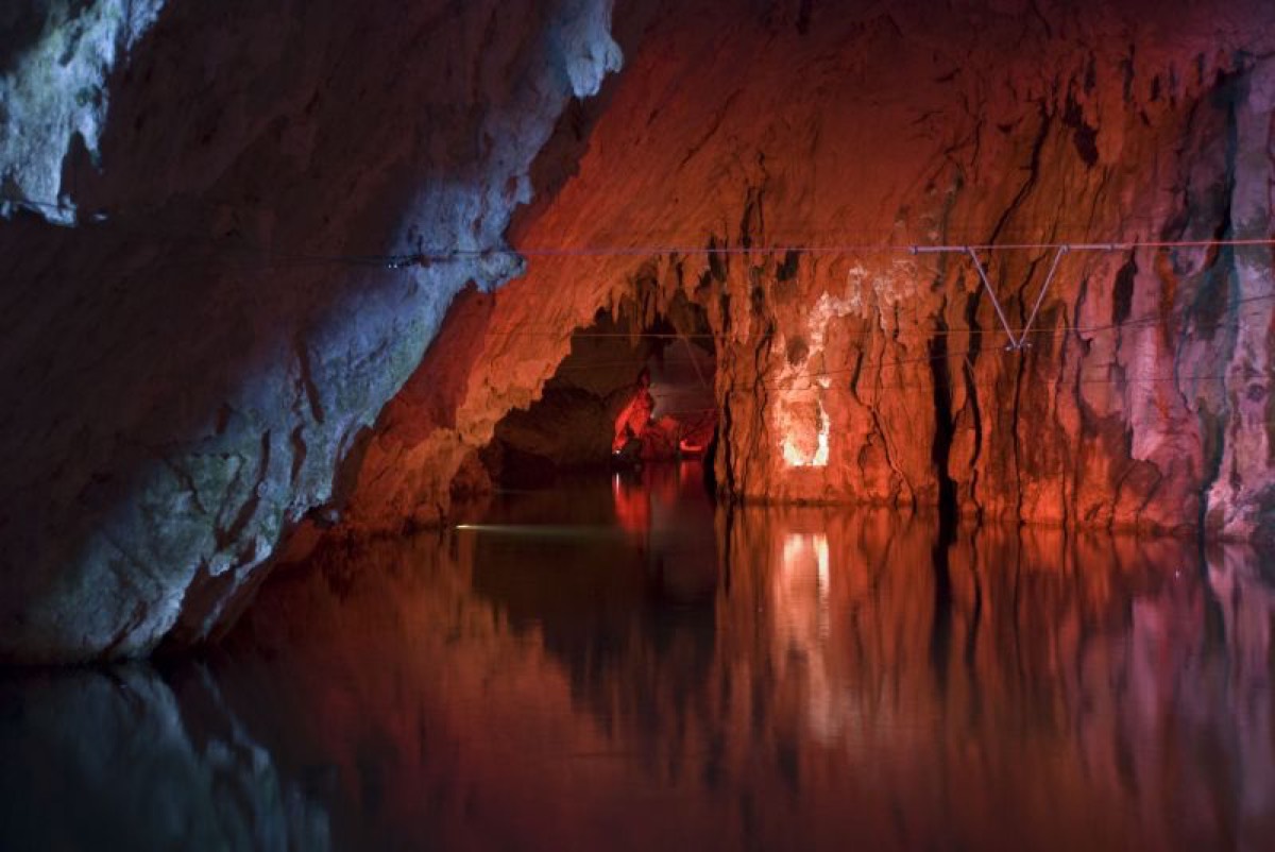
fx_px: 1701
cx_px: 638
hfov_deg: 41.1
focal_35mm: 48
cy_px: 426
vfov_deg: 28.1
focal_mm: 32
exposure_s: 1
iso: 400
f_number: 4.2
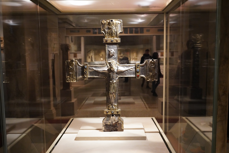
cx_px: 114
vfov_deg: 38.9
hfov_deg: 55.8
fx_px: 216
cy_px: 76
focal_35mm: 34
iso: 8000
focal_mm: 34
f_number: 6.3
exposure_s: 1/100
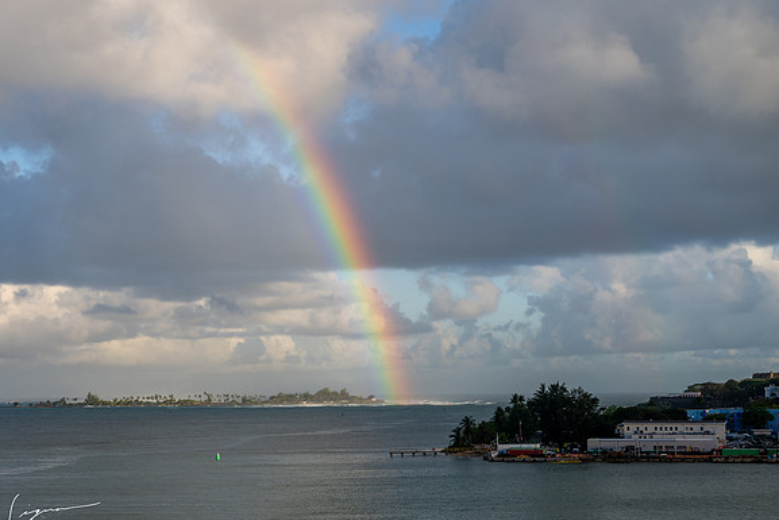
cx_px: 230
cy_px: 278
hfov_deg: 30.2
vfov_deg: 20.6
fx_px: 1428
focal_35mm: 66
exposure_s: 1/250
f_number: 5.6
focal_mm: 45
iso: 125
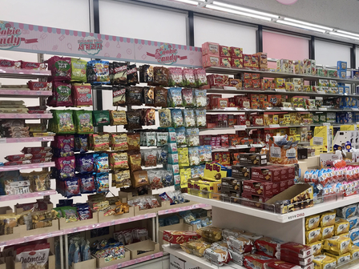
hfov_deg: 52.5
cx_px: 200
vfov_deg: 40.7
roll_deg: +1.7
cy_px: 141
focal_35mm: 35
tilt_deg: -1.3
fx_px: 363
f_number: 1.8
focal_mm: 3.99
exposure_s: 1/205
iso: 20
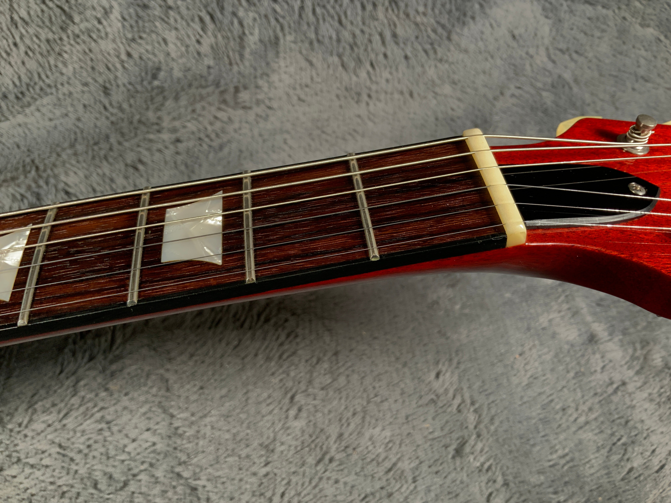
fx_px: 562
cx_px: 336
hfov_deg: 61.7
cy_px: 252
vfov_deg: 48.2
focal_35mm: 29
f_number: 1.8
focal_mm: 3
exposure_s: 1/78
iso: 64
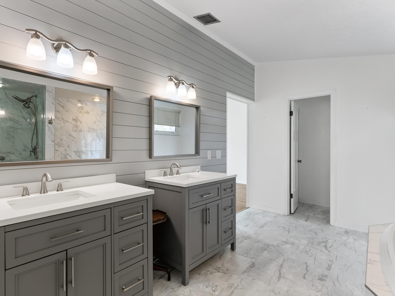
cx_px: 179
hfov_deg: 87.5
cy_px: 148
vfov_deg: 71.6
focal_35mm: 18
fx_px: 205
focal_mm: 16
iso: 1600
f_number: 8
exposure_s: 1/40
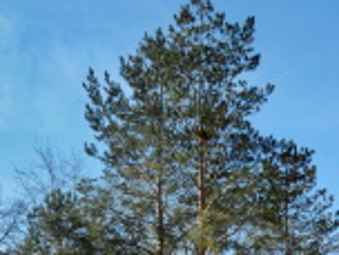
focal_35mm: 76
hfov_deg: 25.2
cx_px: 270
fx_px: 744
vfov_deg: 18.7
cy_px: 274
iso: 160
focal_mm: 5.9
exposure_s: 1/800
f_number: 3.8
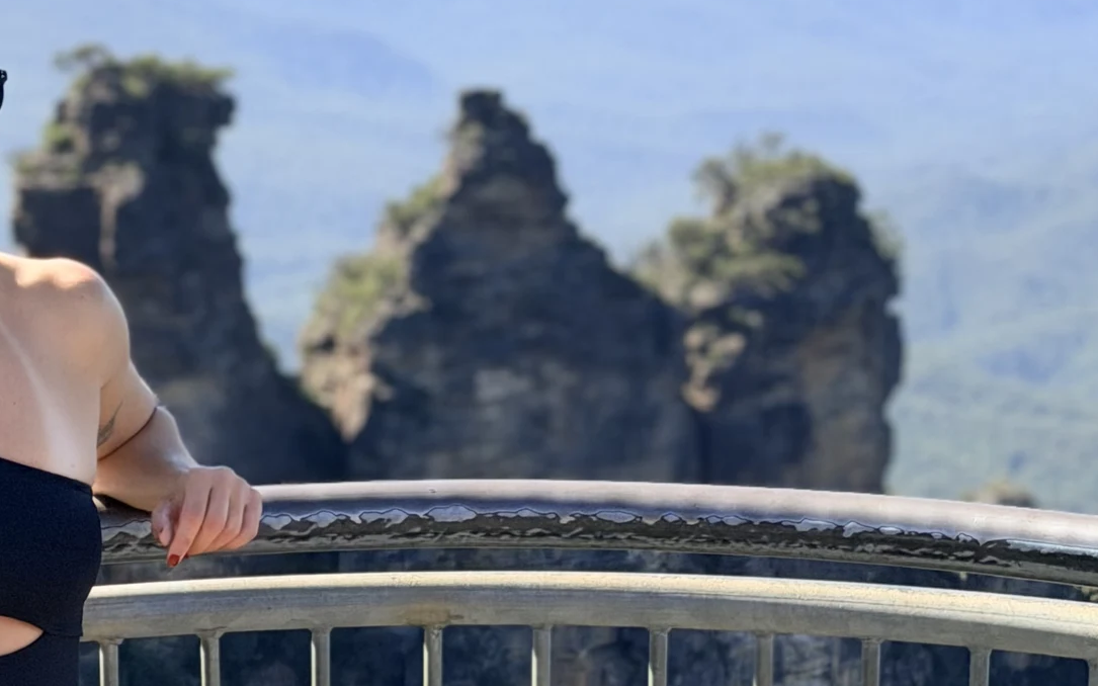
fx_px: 2693
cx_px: 259
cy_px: 301
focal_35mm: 90
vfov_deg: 14.5
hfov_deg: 22.8
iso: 80
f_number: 1.78
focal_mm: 6.76
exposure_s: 1/3096
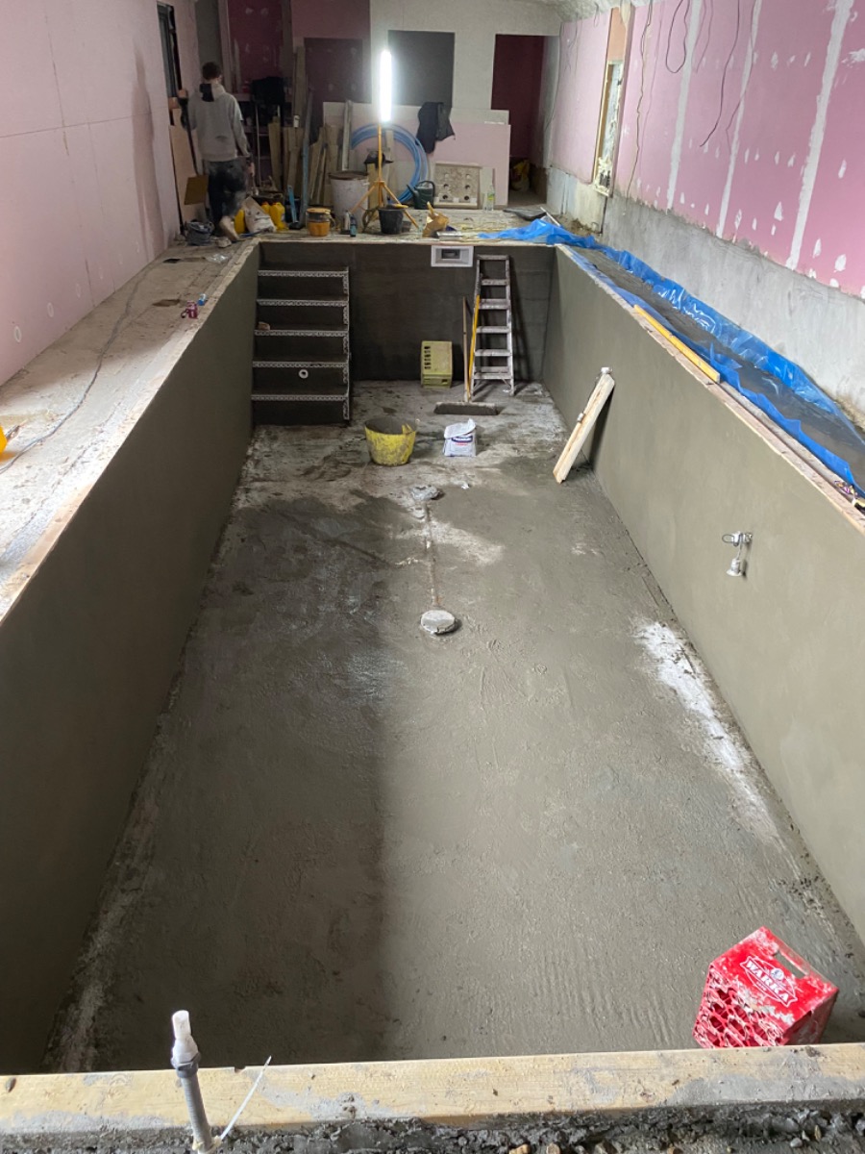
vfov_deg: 67.3
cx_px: 432
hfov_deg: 53.1
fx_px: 866
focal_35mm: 26
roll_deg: -0.1
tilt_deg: -28.6
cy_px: 577
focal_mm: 4.25
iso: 320
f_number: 1.8
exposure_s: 1/50
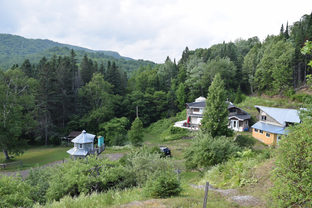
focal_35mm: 33
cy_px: 104
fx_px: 286
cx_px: 156
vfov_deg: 40.0
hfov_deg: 57.2
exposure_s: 1/160
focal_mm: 22
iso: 100
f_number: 6.3
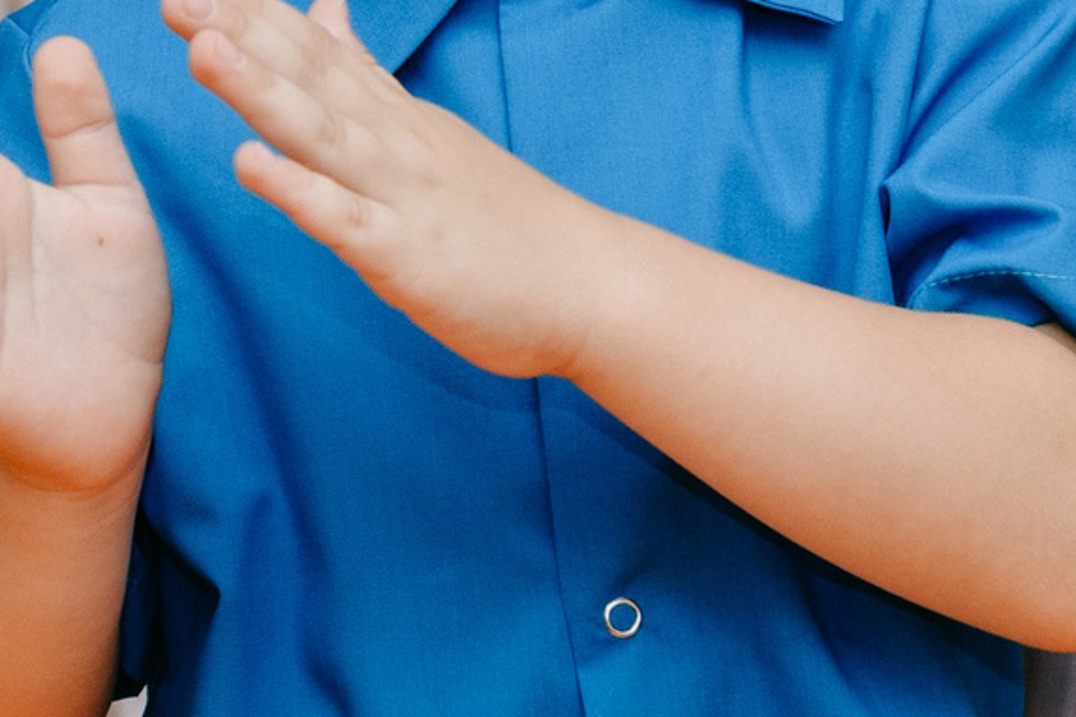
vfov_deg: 4.4
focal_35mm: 313
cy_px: -100
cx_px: 607
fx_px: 9354
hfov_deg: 6.6
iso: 250
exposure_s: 1/160
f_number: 4
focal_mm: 70
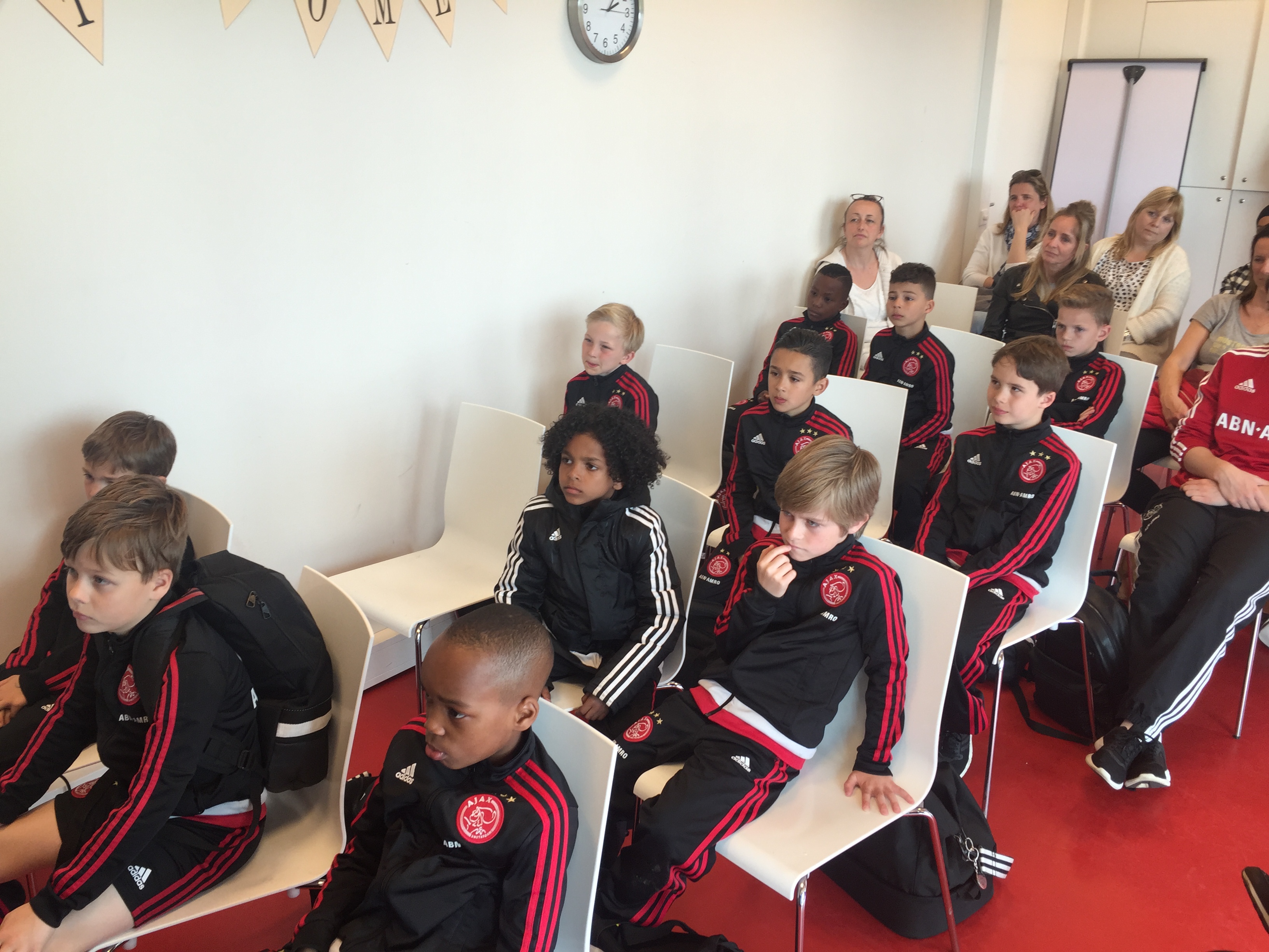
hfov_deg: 61.7
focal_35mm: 29
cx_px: 634
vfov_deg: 48.2
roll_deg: +0.2
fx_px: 1063
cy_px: 476
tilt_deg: -20.9
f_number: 2.2
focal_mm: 4.15
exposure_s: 1/50
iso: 32
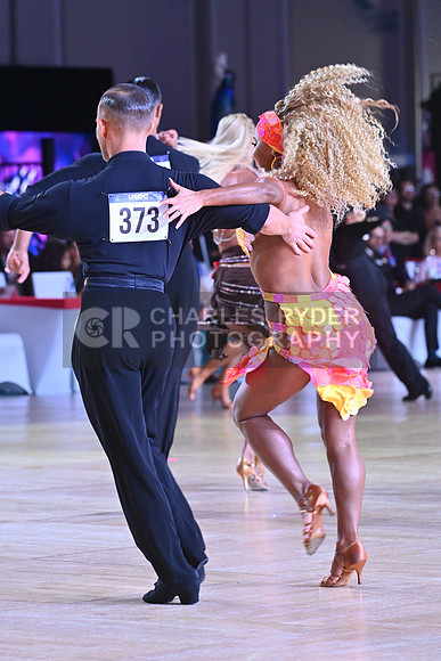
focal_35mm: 185
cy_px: 330
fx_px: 3397
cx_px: 220
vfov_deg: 11.1
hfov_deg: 7.4
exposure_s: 1/400
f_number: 7.1
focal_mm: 185
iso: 4000
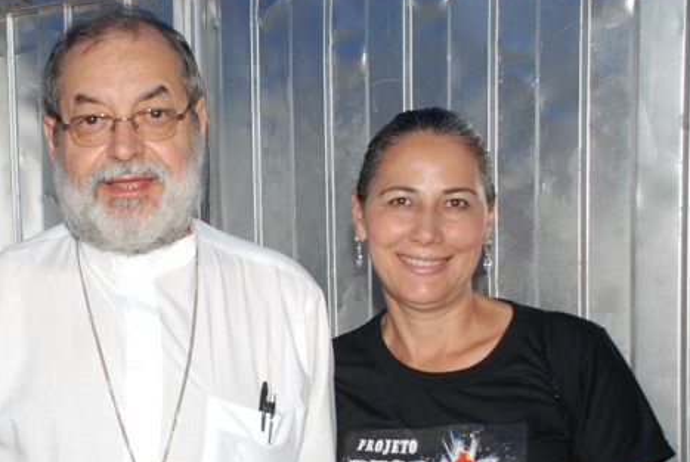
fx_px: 1382
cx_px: 139
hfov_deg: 27.5
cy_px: 378
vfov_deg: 18.8
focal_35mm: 72
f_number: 4
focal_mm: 28
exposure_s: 1/60
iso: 200
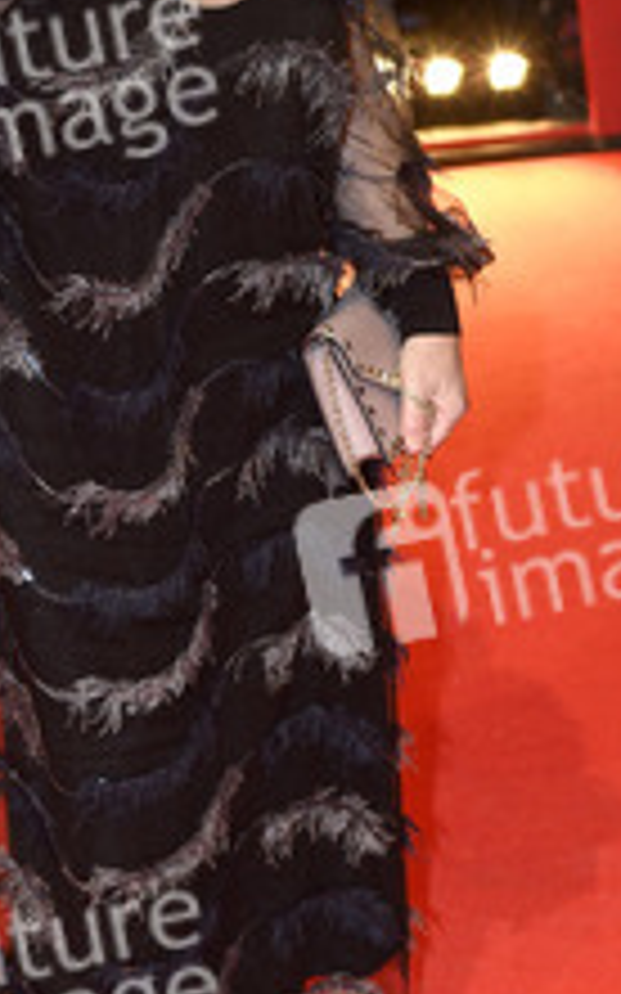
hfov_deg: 10.1
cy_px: 324
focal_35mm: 129
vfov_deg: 16.2
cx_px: 117
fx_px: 3495
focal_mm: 70
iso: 1250
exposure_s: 1/250
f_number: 5
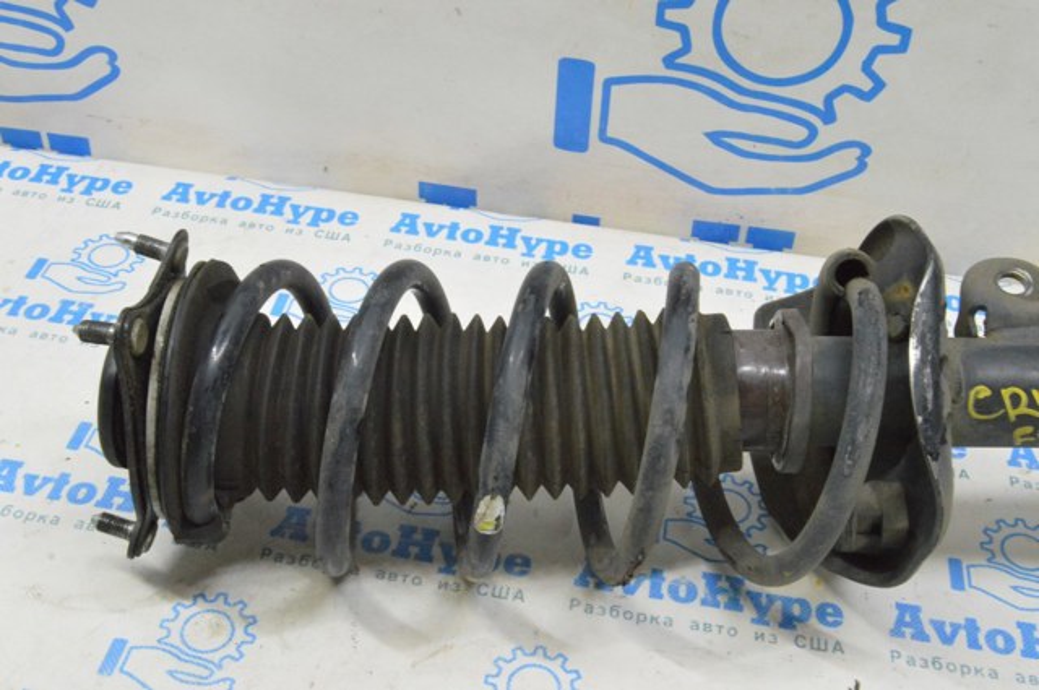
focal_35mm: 45
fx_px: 1297
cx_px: 520
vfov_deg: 29.8
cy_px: 345
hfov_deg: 43.7
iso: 6400
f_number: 20
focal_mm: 30
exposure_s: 1/15
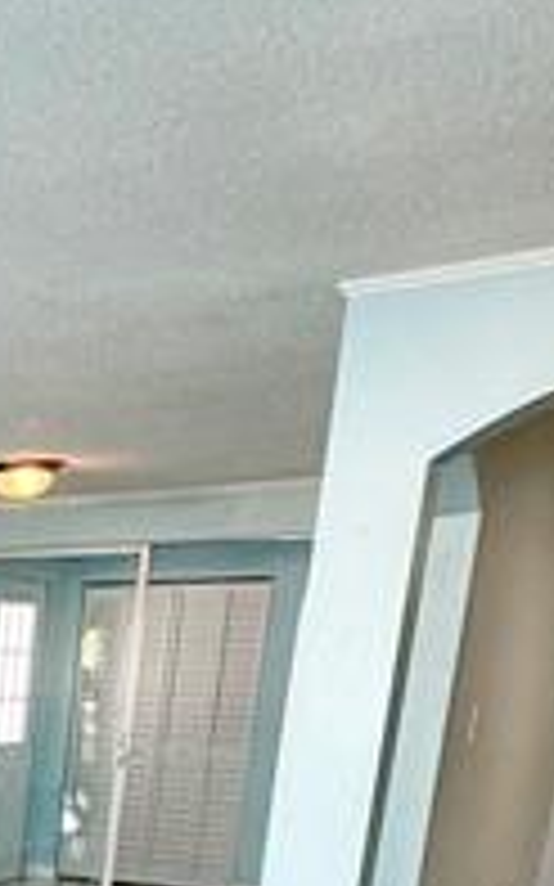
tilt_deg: -15.6
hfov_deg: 18.1
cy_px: 1057
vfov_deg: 30.1
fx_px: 1402
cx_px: -423
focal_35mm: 58
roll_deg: -0.6
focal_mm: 2.22
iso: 125
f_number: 2.2
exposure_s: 1/121
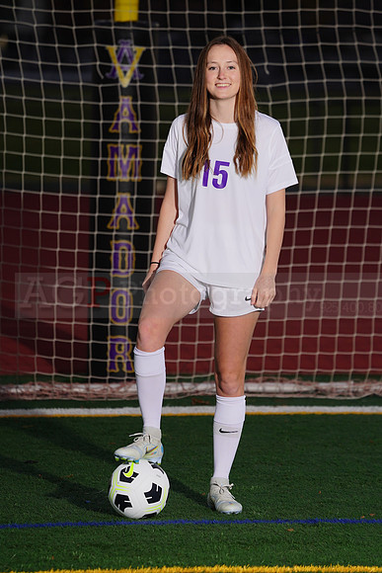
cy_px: 286
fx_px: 4311
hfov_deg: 5.1
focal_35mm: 271
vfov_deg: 7.6
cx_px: 191
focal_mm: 271
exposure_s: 1/200
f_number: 5.6
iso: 320
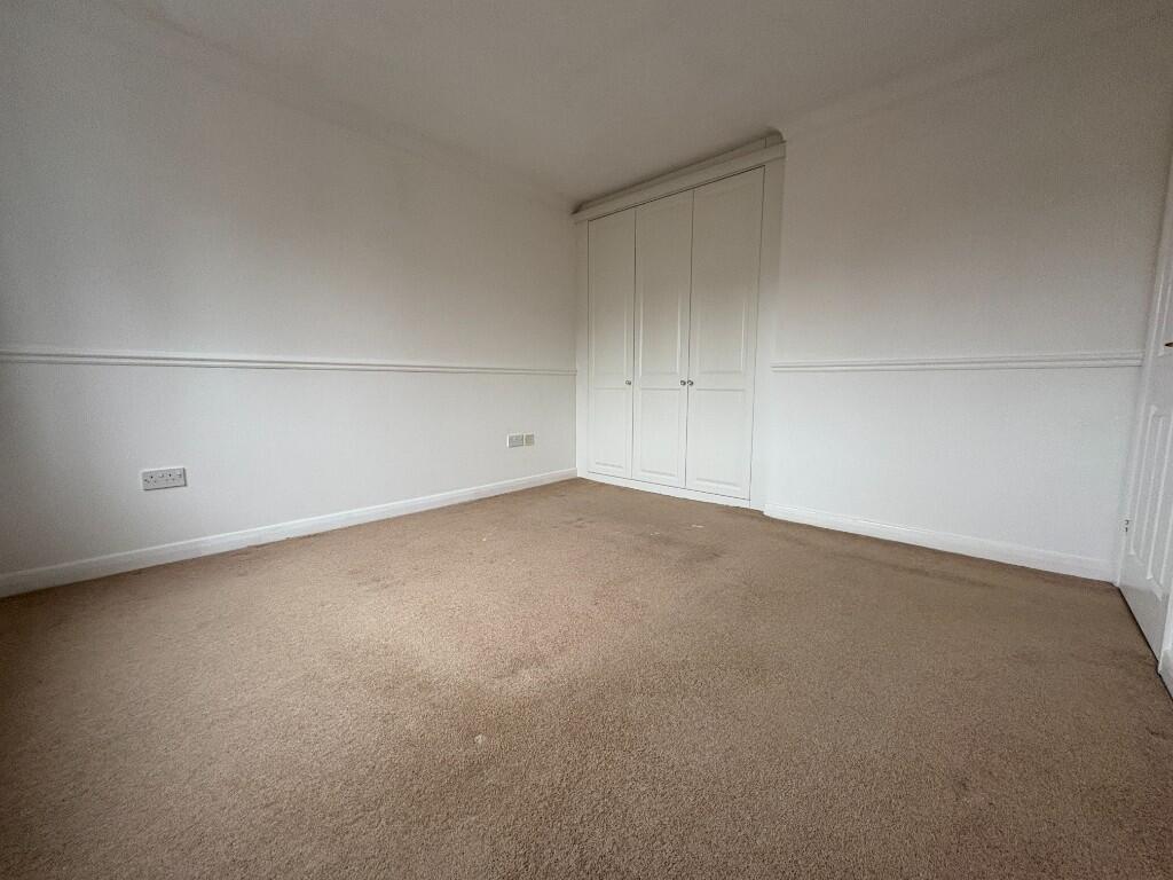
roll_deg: +0.4
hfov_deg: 102.1
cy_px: 440
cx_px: 586
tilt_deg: -6.2
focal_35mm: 14
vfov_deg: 85.7
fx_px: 474
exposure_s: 1/99
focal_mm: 2.22
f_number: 2.2
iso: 200
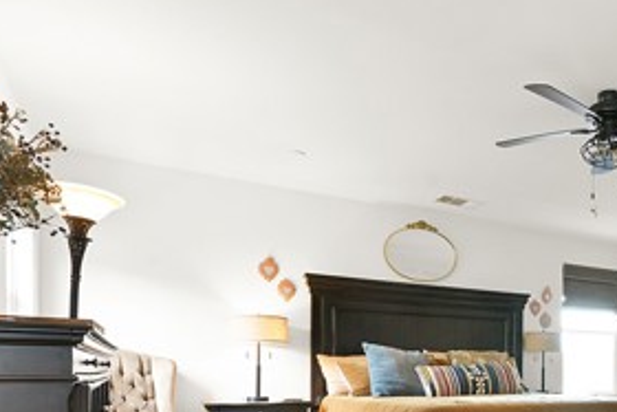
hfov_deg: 50.6
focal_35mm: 32
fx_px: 549
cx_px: 577
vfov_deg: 38.3
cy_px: 371
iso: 400
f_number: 8
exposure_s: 1/13
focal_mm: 14
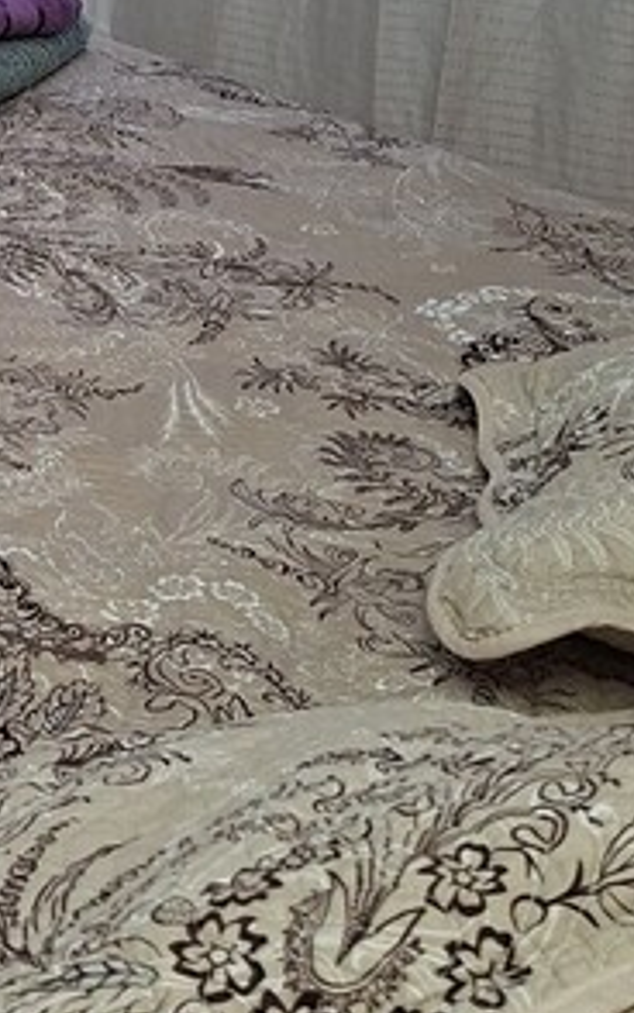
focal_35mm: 85
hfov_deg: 13.7
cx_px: -517
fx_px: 2348
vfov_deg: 23.2
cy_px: -41
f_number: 1.8
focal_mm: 5.54
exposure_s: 1/50
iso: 200
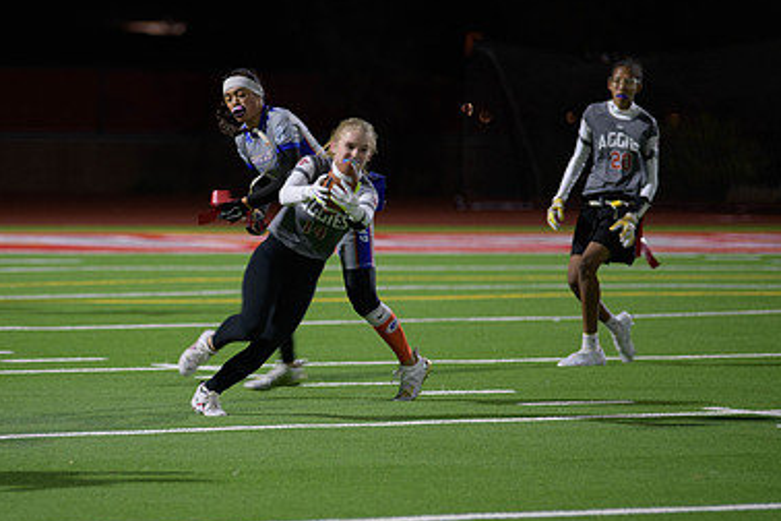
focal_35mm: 276
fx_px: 5987
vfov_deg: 5.0
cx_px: 246
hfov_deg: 7.5
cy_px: 270
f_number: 2.8
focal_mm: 180
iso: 800
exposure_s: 1/200
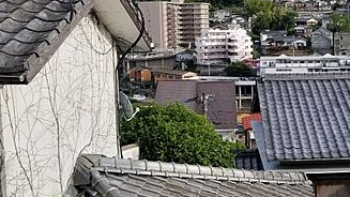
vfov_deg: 23.0
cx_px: 277
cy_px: 74
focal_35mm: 52
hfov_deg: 38.4
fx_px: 483
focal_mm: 4.25
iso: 50
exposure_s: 1/1824
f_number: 1.7
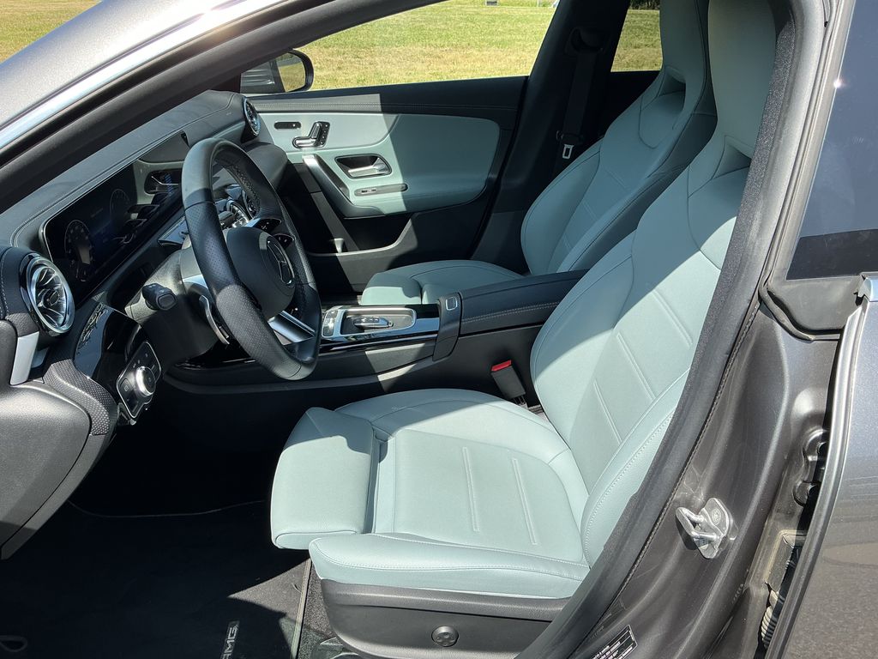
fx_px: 736
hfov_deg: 61.7
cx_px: 439
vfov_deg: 48.2
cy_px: 330
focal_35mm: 29
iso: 25
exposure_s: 1/627
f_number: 1.8
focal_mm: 3
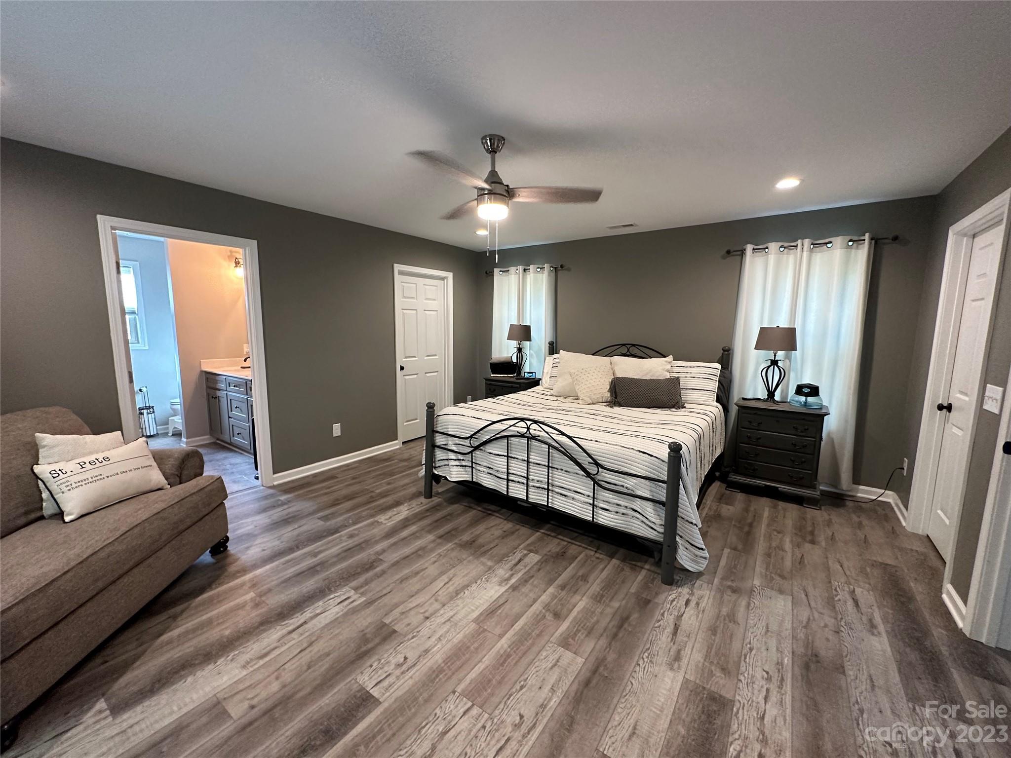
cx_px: 506
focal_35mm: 14
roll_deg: -0.9
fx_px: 409
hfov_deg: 102.1
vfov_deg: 85.7
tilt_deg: -8.0
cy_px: 379
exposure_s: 1/60
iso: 320
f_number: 2.2
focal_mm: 2.22
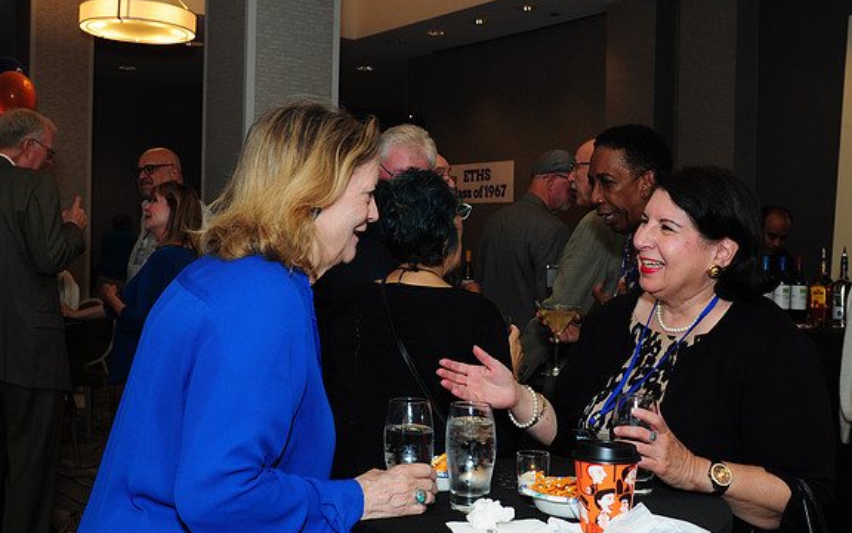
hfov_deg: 47.7
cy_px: 275
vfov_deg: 30.9
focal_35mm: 42
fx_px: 964
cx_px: 426
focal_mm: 27
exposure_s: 1/60
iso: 500
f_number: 5
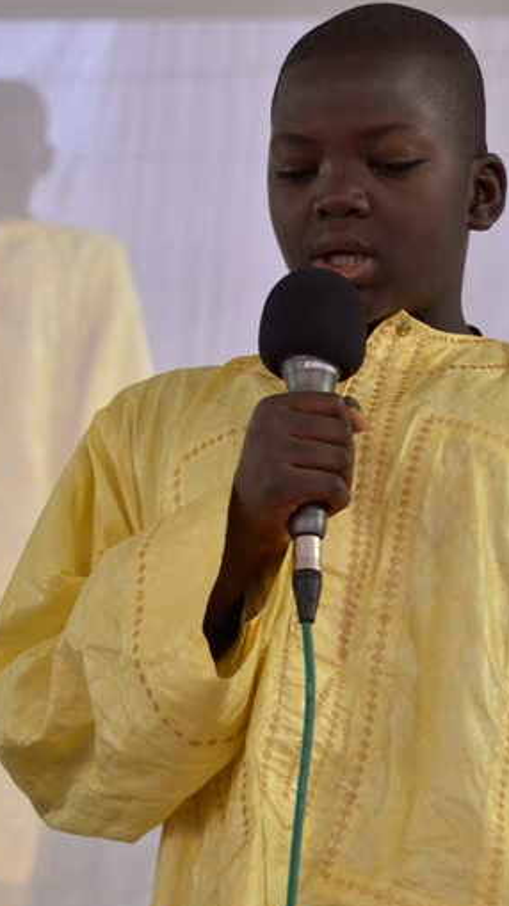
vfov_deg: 8.8
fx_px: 5907
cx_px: 488
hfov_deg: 4.9
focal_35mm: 246
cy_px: 582
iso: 640
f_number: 4
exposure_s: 1/50
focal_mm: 78
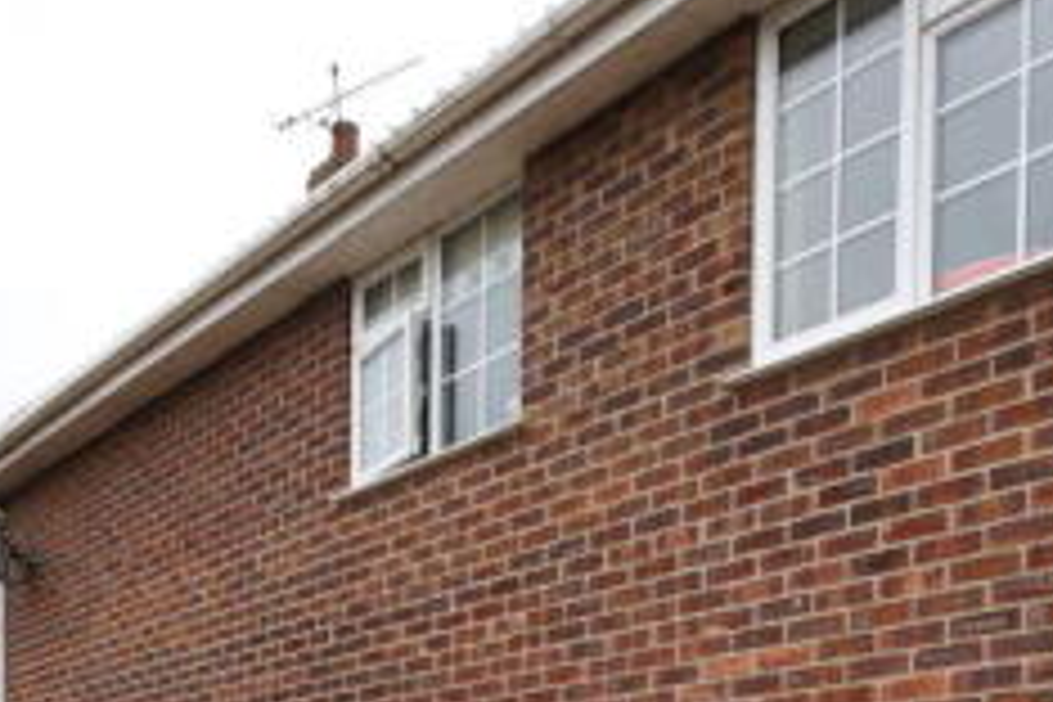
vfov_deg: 26.4
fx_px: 1228
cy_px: 945
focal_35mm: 42
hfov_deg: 46.2
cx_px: 441
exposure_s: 1/160
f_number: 7.1
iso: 100
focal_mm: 10
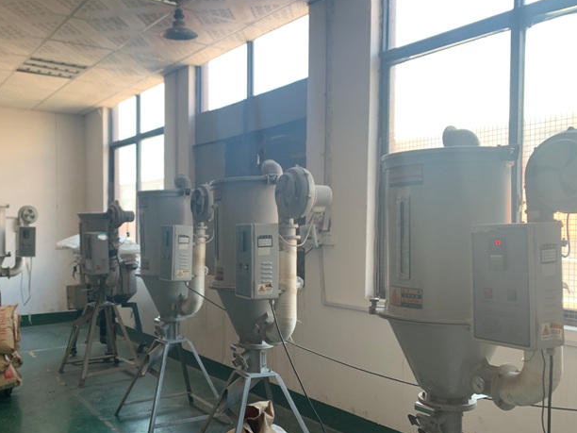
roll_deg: +0.1
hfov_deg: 53.4
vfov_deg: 41.7
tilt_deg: -0.3
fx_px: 567
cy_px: 246
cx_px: 221
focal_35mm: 34
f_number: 1.8
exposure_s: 1/84
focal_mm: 4.25
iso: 100
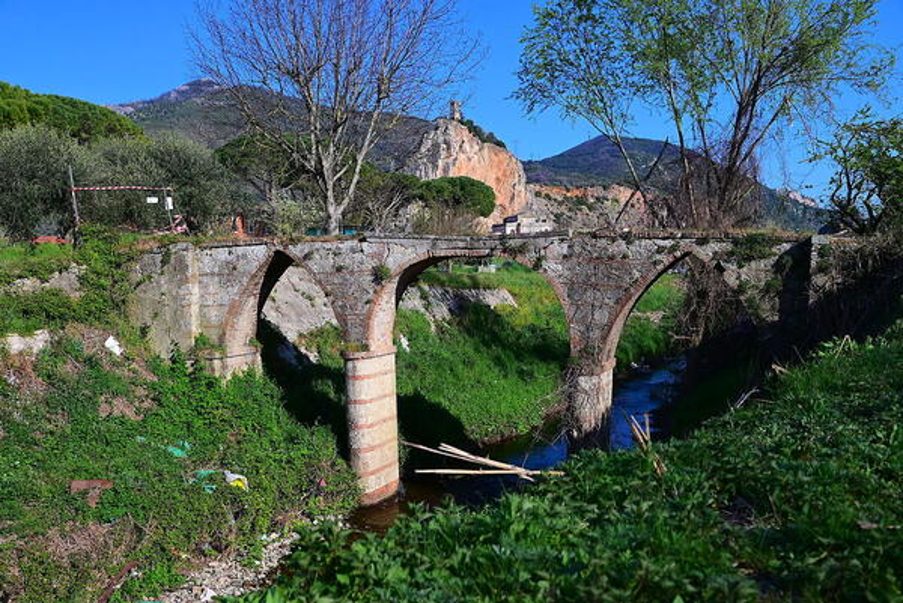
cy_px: 302
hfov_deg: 54.4
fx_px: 879
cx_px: 452
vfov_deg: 37.9
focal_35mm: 35
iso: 640
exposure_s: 1/640
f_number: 7.1
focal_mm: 35
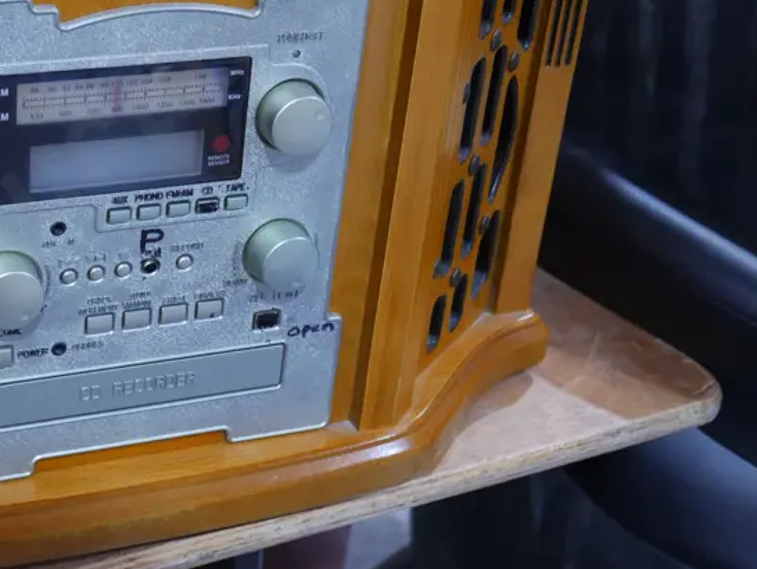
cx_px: 50
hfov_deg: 30.5
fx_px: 1313
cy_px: 180
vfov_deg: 24.3
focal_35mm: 60
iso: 1000
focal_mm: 16
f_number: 3.6
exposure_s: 1/60
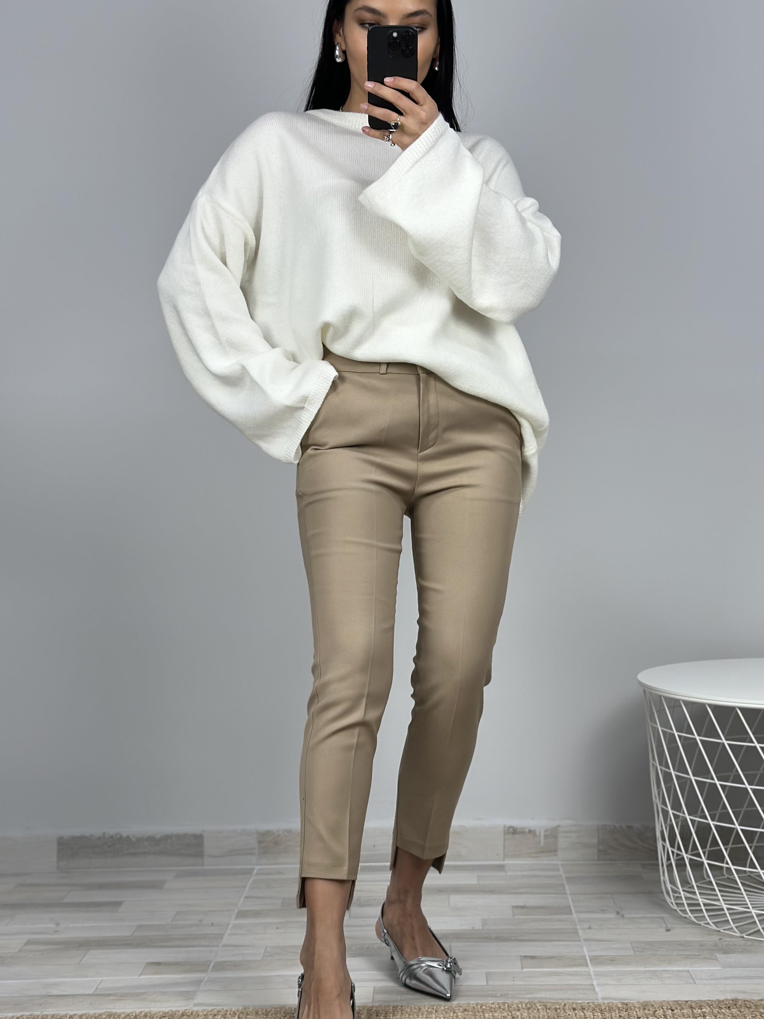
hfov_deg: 26.6
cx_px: 405
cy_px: 567
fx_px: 1619
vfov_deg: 34.9
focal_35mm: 55
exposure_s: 1/100
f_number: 1.78
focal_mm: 6.86
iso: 80
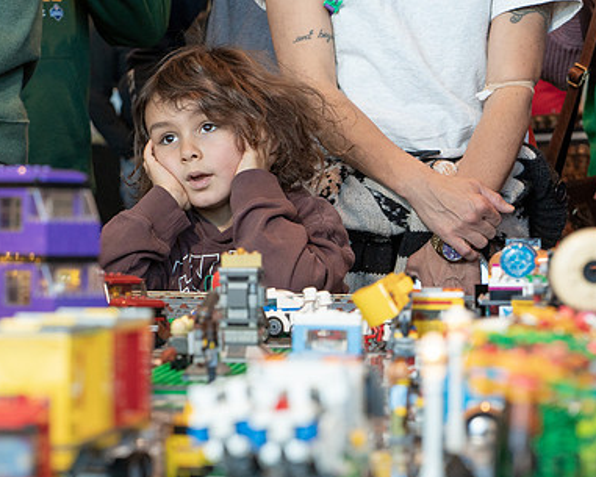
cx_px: 127
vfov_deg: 11.3
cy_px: 279
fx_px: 2417
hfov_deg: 14.0
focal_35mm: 137
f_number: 8
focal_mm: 85
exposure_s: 1/100
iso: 2000
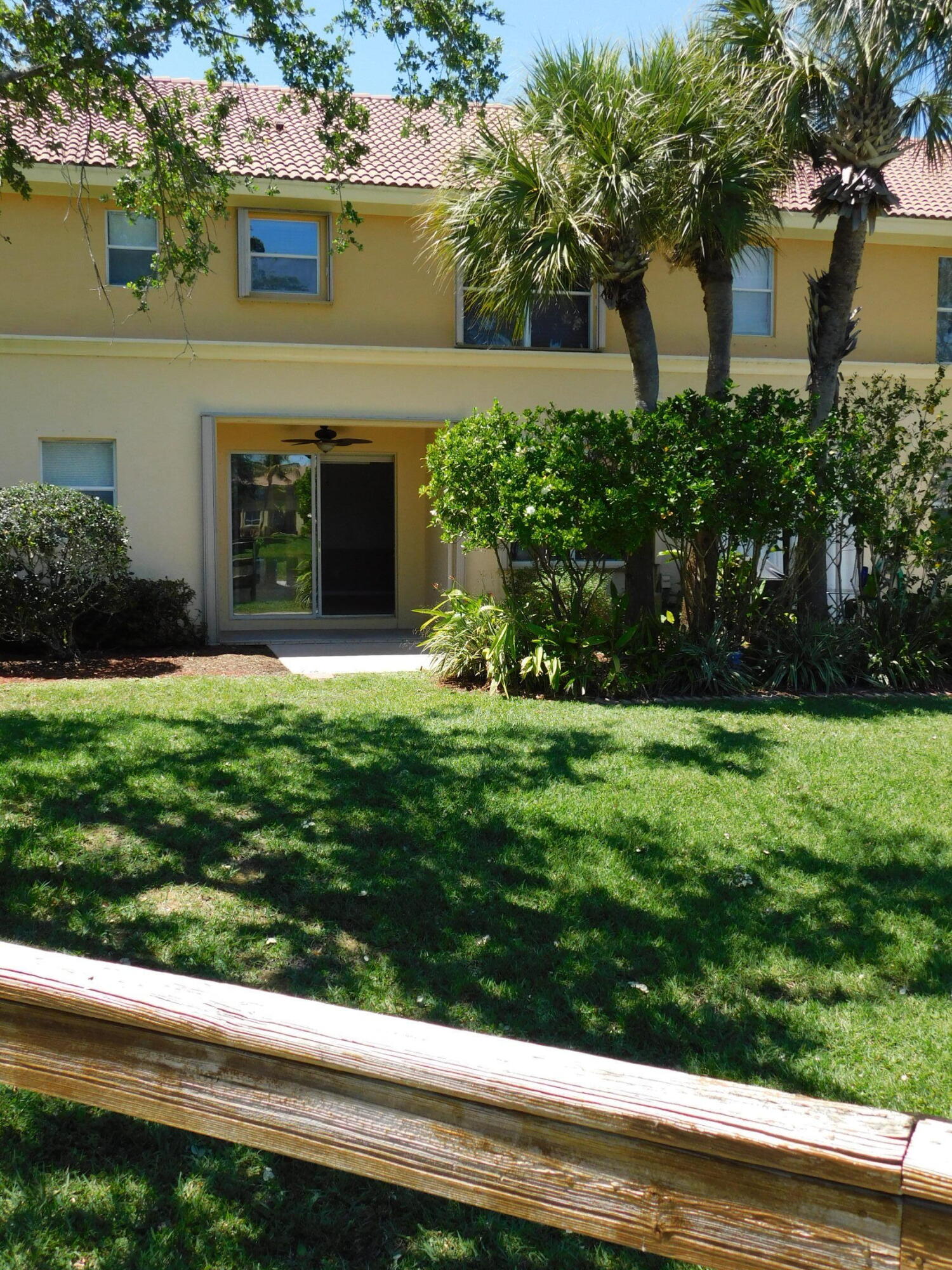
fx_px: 1320
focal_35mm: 36
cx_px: 476
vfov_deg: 51.4
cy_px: 635
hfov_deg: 39.7
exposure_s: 1/640
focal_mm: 6.3
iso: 125
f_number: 3.5
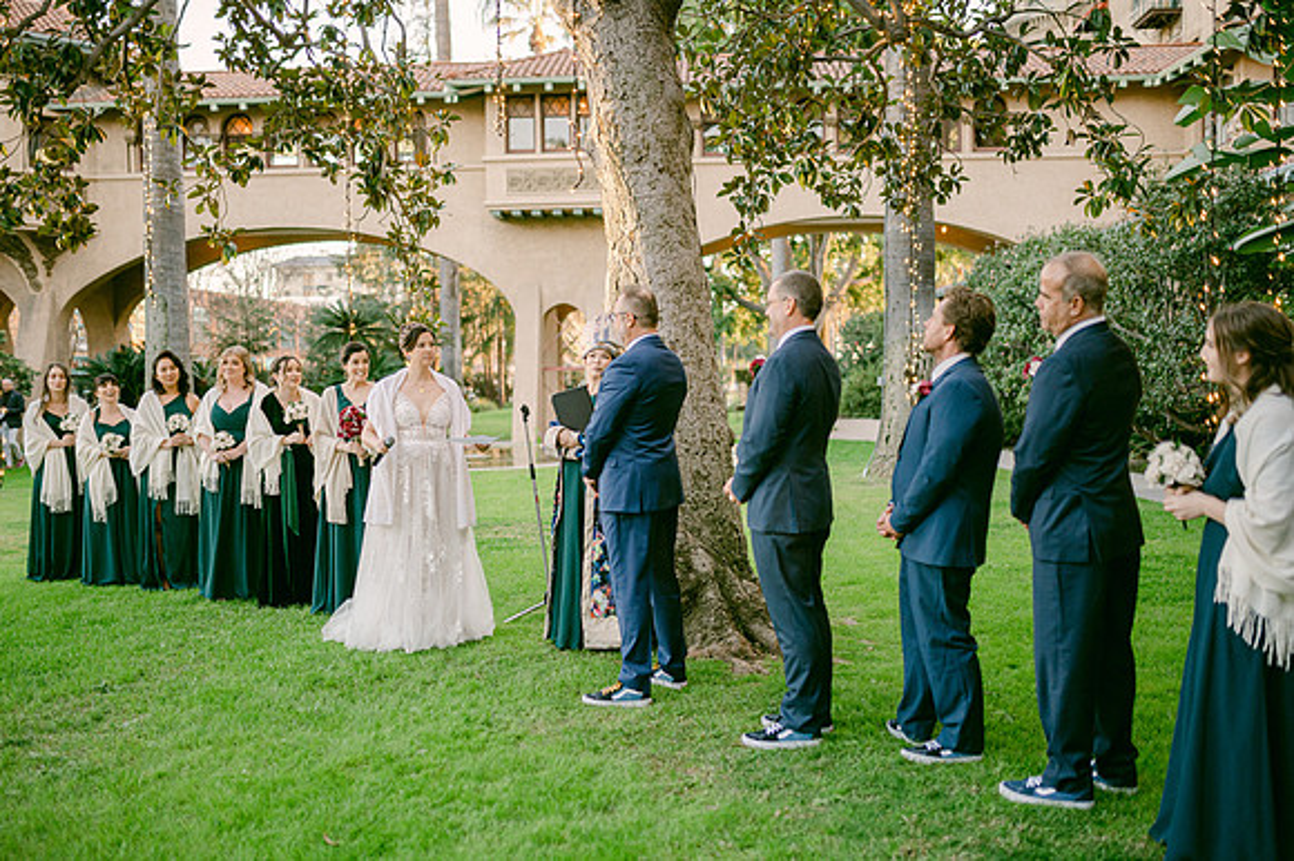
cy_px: 430
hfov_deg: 54.5
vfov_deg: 37.8
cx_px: 647
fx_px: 1257
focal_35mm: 35
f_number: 1.4
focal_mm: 35
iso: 1000
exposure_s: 1/1600
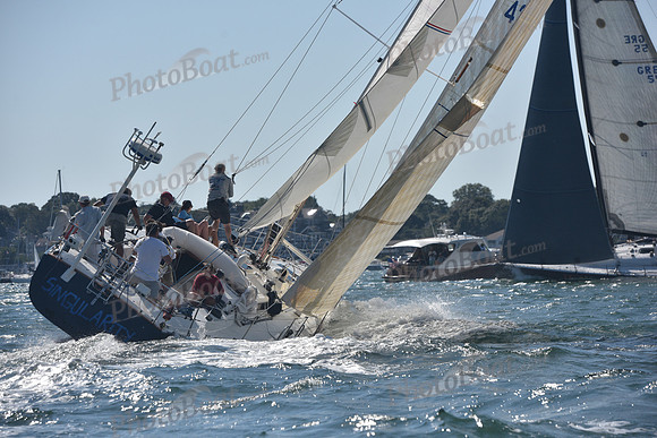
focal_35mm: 155
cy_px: 219
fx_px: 2829
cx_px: 328
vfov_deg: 8.9
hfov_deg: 13.2
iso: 250
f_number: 6.3
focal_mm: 155
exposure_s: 1/1250
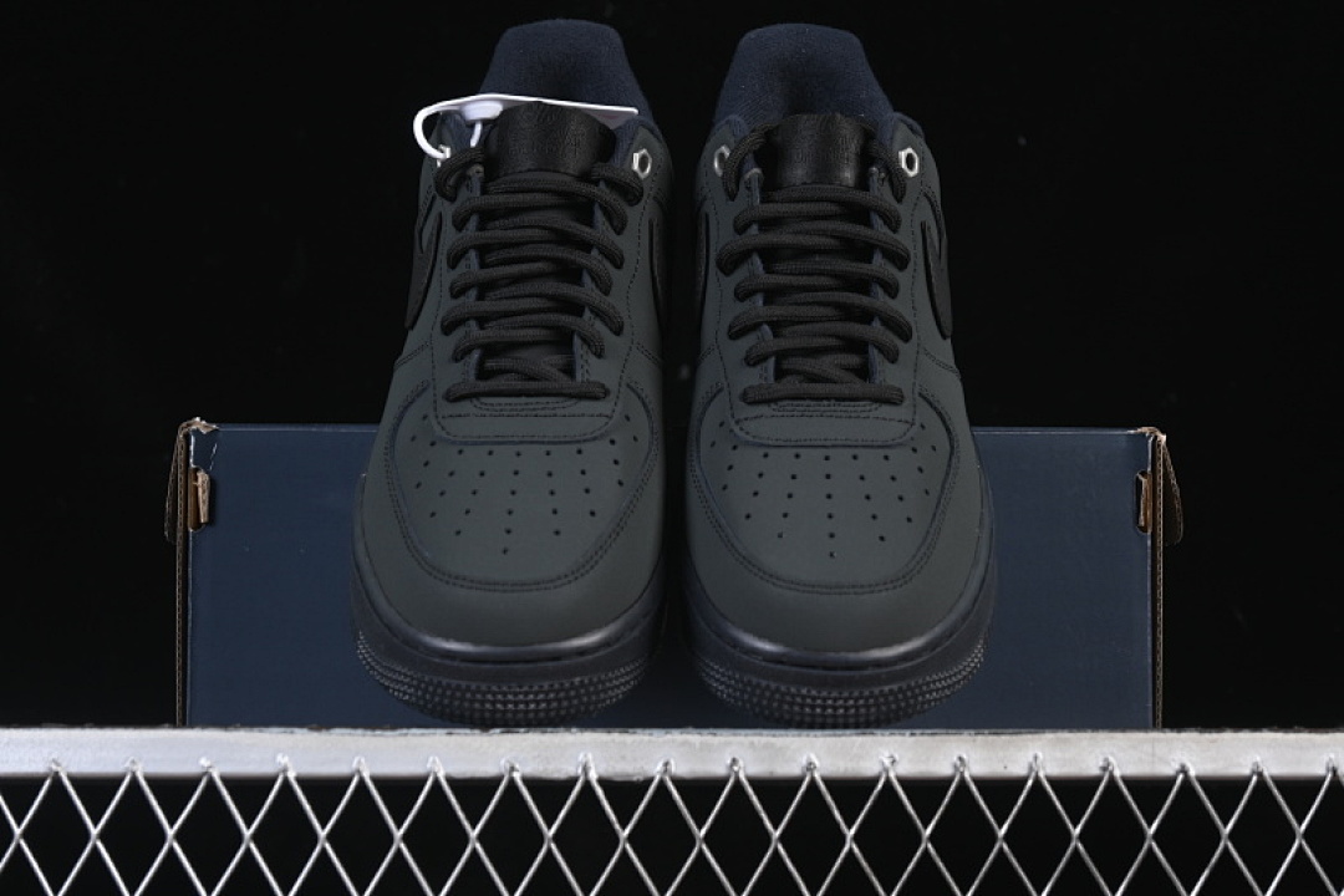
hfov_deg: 27.0
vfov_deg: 18.2
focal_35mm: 75
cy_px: 448
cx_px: 672
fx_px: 2800
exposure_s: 1/50
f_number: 6.3
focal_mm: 50
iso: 160
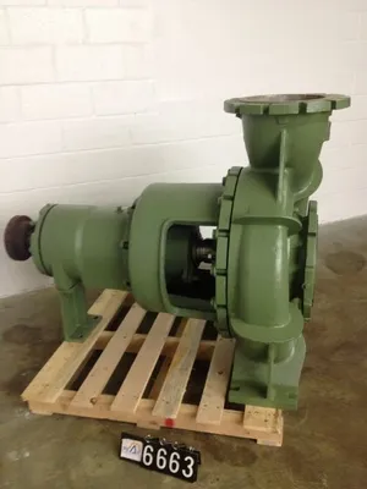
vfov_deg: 52.6
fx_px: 495
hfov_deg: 40.7
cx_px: 184
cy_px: 244
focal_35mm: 35
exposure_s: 1/20
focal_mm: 4.28
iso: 125
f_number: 2.4
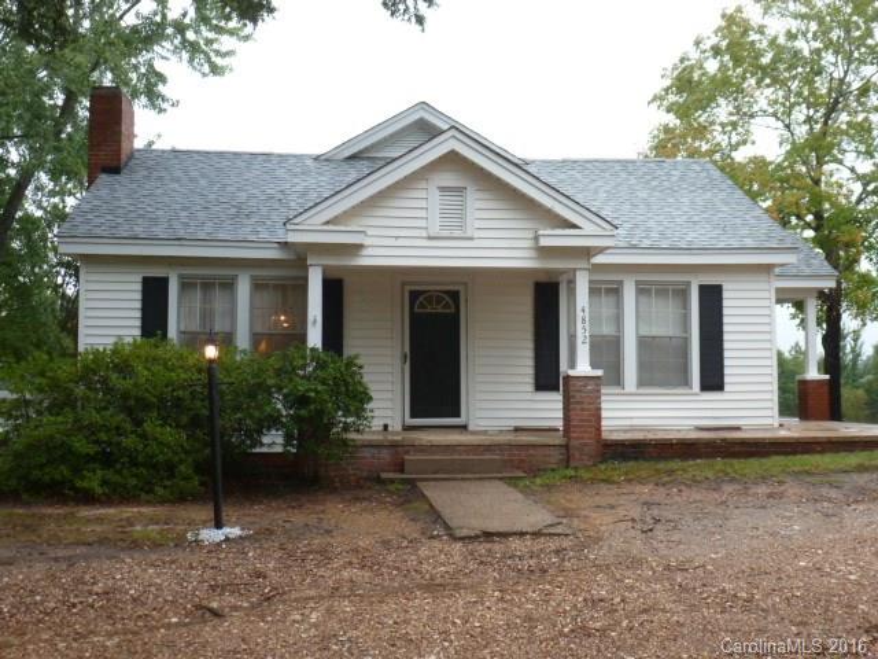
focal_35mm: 41
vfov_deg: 35.1
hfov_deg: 45.8
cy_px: 330
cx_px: 439
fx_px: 1040
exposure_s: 1/60
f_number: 3.9
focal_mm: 7.4
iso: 200
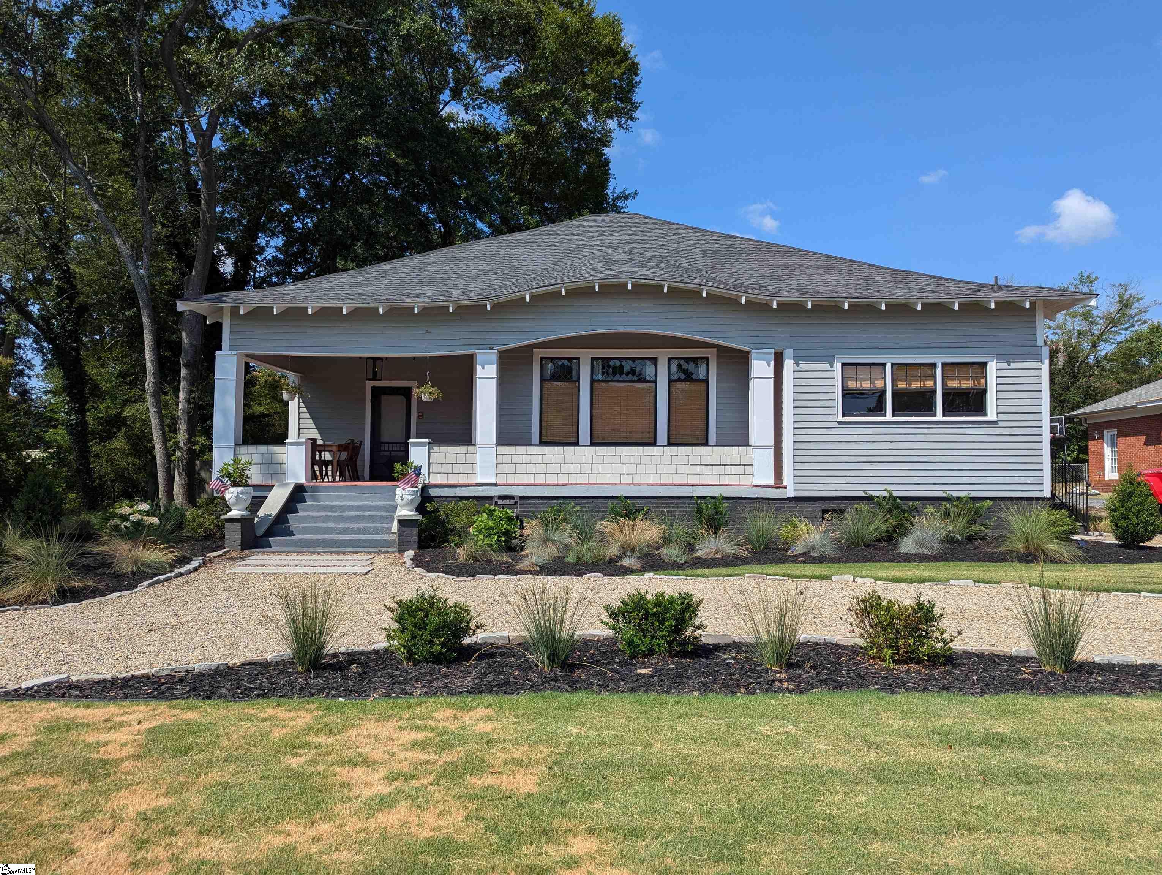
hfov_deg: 71.5
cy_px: 438
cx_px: 581
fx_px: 807
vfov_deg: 56.9
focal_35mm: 24
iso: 40
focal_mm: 6.81
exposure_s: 1/2217
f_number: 1.85
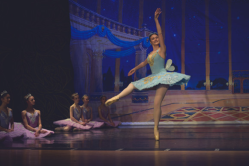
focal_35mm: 78
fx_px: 540
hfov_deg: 26.0
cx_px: 124
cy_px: 83
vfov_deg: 17.5
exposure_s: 1/320
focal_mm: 78
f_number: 2.8
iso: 400
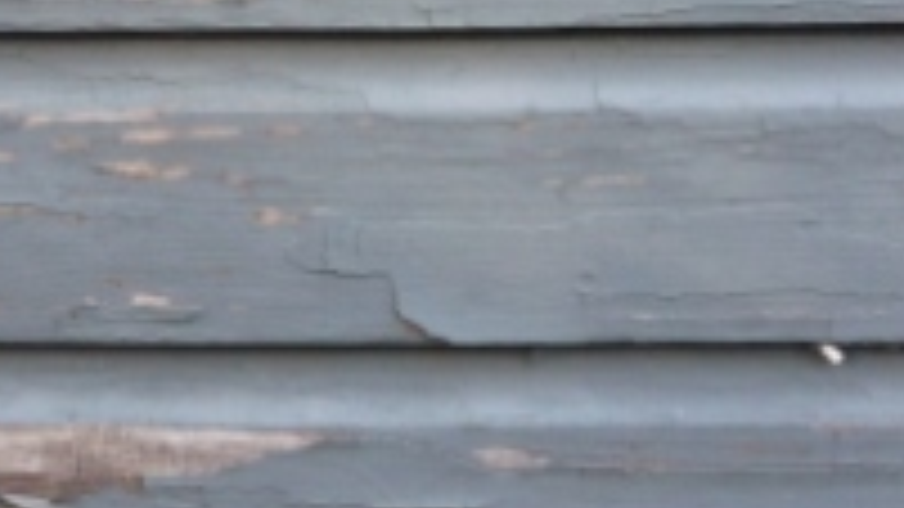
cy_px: -225
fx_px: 1750
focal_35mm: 73
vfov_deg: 15.4
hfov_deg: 28.9
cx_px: 373
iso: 320
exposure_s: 1/30
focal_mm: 5.2
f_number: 3.3
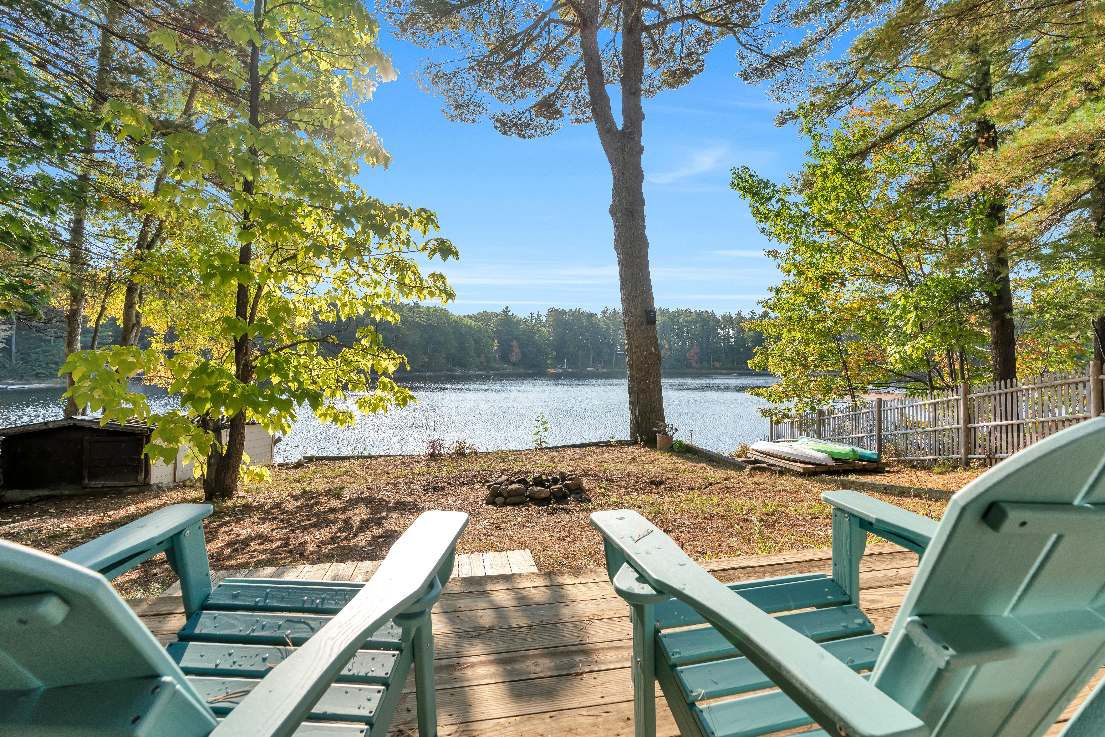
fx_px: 491
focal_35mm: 16
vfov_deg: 73.8
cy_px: 368
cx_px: 552
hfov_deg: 96.7
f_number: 8
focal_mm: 16
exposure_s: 1/500
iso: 800
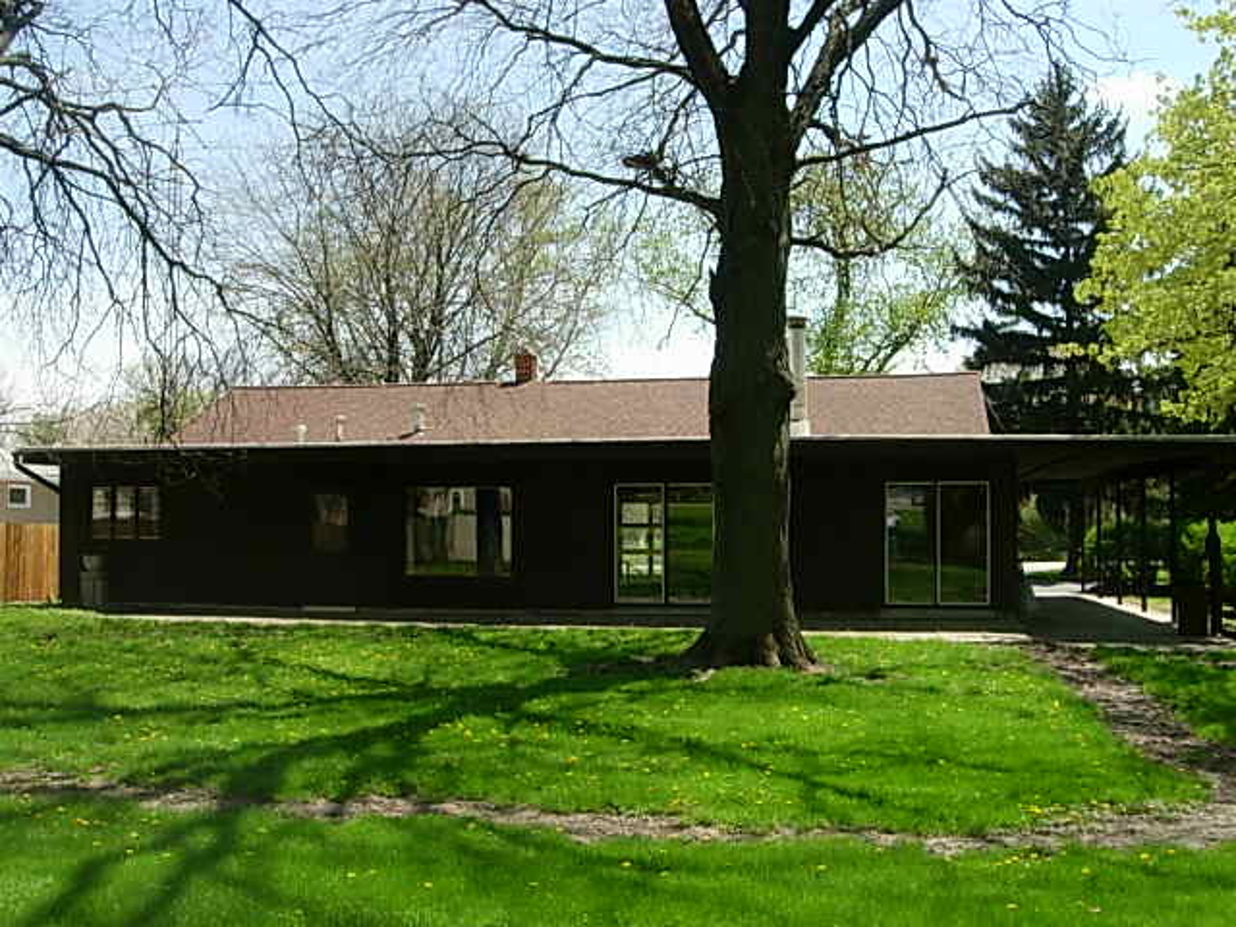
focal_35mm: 38
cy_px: 464
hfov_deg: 49.0
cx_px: 618
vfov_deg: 37.7
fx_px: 1357
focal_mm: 7.8
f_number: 4.8
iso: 79
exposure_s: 1/384
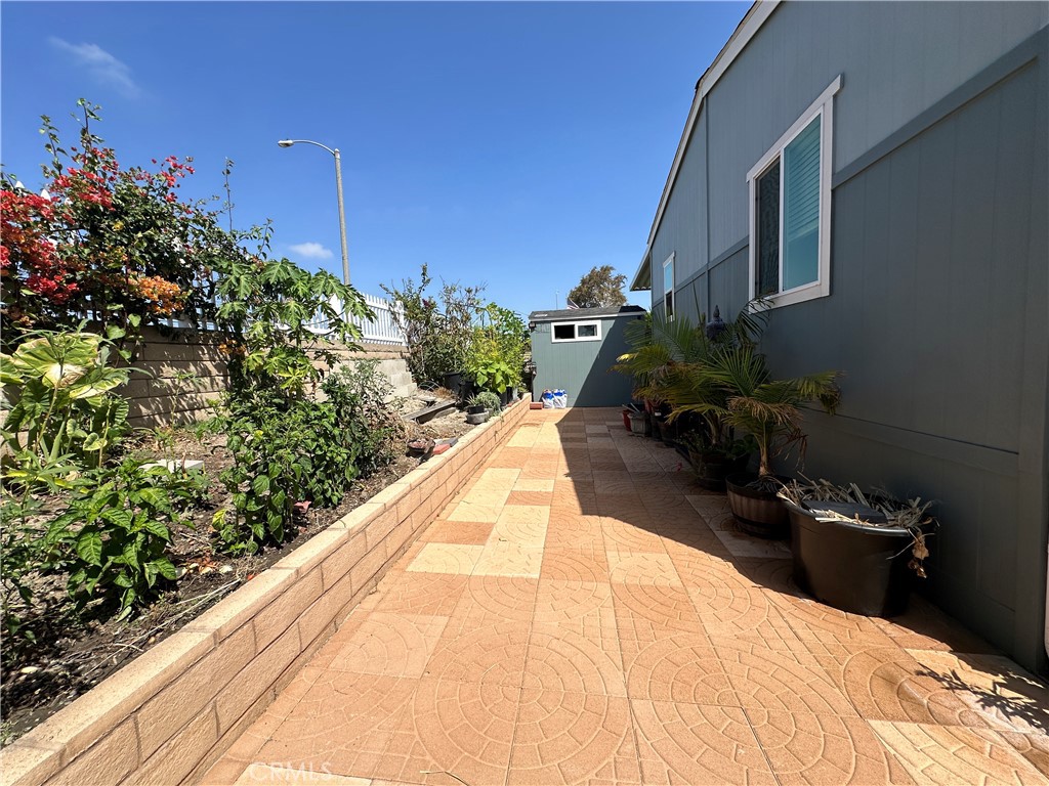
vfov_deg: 85.7
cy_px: 393
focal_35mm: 14
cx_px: 524
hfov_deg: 102.1
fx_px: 424
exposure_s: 1/2353
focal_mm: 2.22
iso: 50
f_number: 2.2
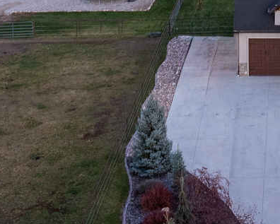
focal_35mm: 121
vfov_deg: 11.5
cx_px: 257
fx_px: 1003
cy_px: -217
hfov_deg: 15.7
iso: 100
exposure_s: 1/50
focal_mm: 12.29
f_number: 4
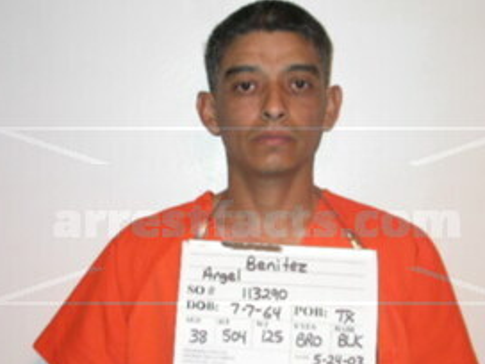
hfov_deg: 25.7
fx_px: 1065
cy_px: 217
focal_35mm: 76
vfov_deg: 19.4
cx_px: 256
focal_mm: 12.4
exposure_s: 1/60.3
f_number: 3.1
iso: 100
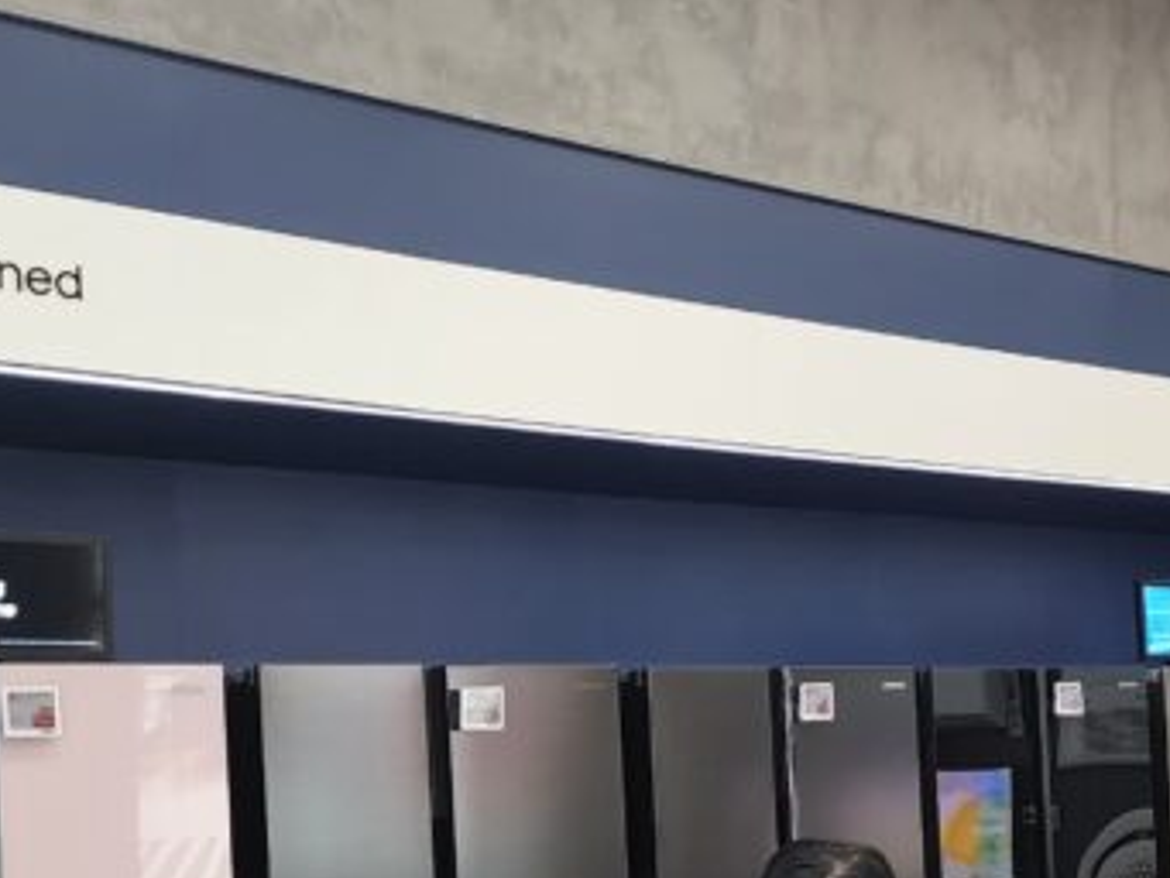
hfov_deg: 28.0
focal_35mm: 69
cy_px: 755
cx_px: 748
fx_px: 2333
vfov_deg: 21.0
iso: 250
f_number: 1.8
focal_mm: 6.4
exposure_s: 1/100
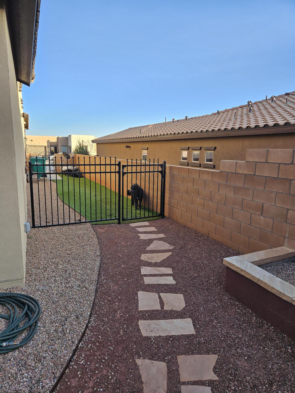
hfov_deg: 58.9
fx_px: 261
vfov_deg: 73.9
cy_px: 196
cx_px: 148
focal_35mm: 23
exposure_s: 1/325
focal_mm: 5.4
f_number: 1.8
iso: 25
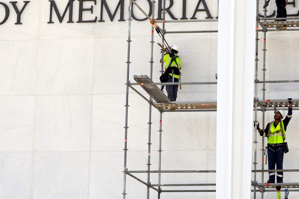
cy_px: 123
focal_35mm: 234
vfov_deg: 5.9
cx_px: 285
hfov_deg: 8.8
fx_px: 1942
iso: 400
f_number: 7.1
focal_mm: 102
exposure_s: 1/500
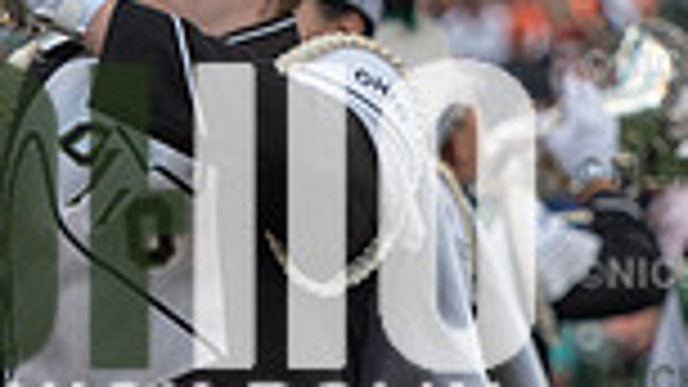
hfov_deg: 2.6
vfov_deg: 1.5
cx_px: 216
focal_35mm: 836
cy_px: 277
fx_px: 15248
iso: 400
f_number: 5.6
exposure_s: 1/1250
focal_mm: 210
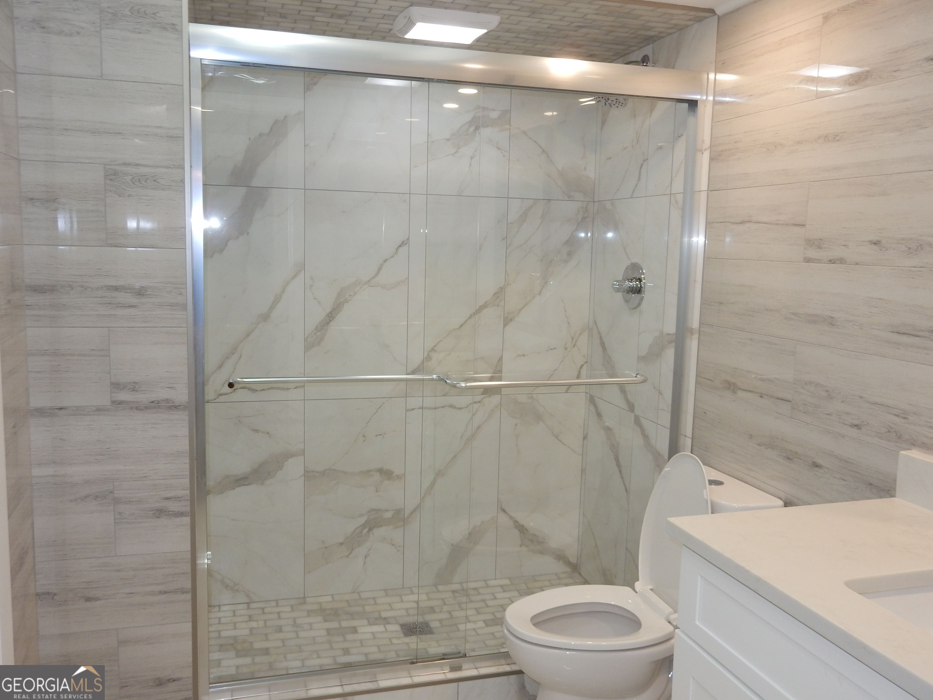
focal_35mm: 30
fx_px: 809
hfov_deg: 60.0
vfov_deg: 46.8
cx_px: 466
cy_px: 350
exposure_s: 1/30
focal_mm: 5.4
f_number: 4
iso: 140
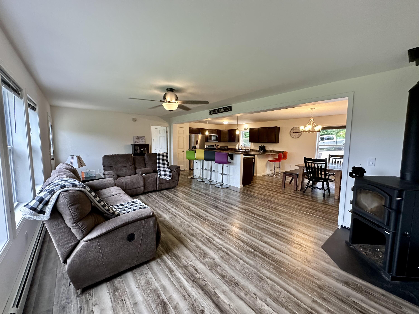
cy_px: 157
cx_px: 210
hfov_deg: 102.1
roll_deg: -0.9
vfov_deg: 85.7
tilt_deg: -5.2
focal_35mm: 14
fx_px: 169
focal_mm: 2.22
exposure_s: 1/60
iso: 200
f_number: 2.2
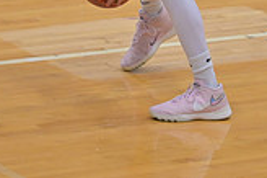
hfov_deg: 3.4
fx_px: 4453
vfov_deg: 2.3
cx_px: 163
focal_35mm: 601
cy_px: -136
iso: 2500
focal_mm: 170
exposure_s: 1/800
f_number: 4
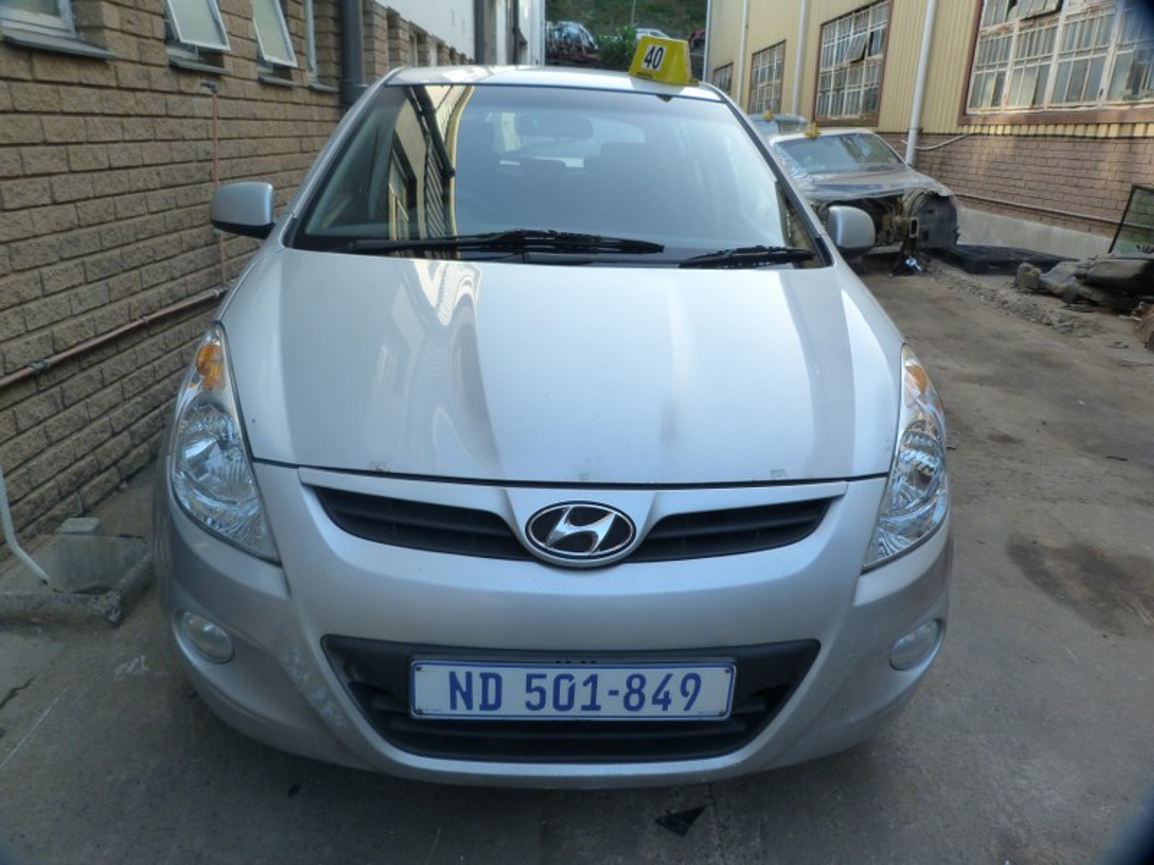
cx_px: 577
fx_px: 833
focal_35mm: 25
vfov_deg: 54.9
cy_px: 432
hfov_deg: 69.4
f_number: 3.2
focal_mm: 4.5
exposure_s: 1/125
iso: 125
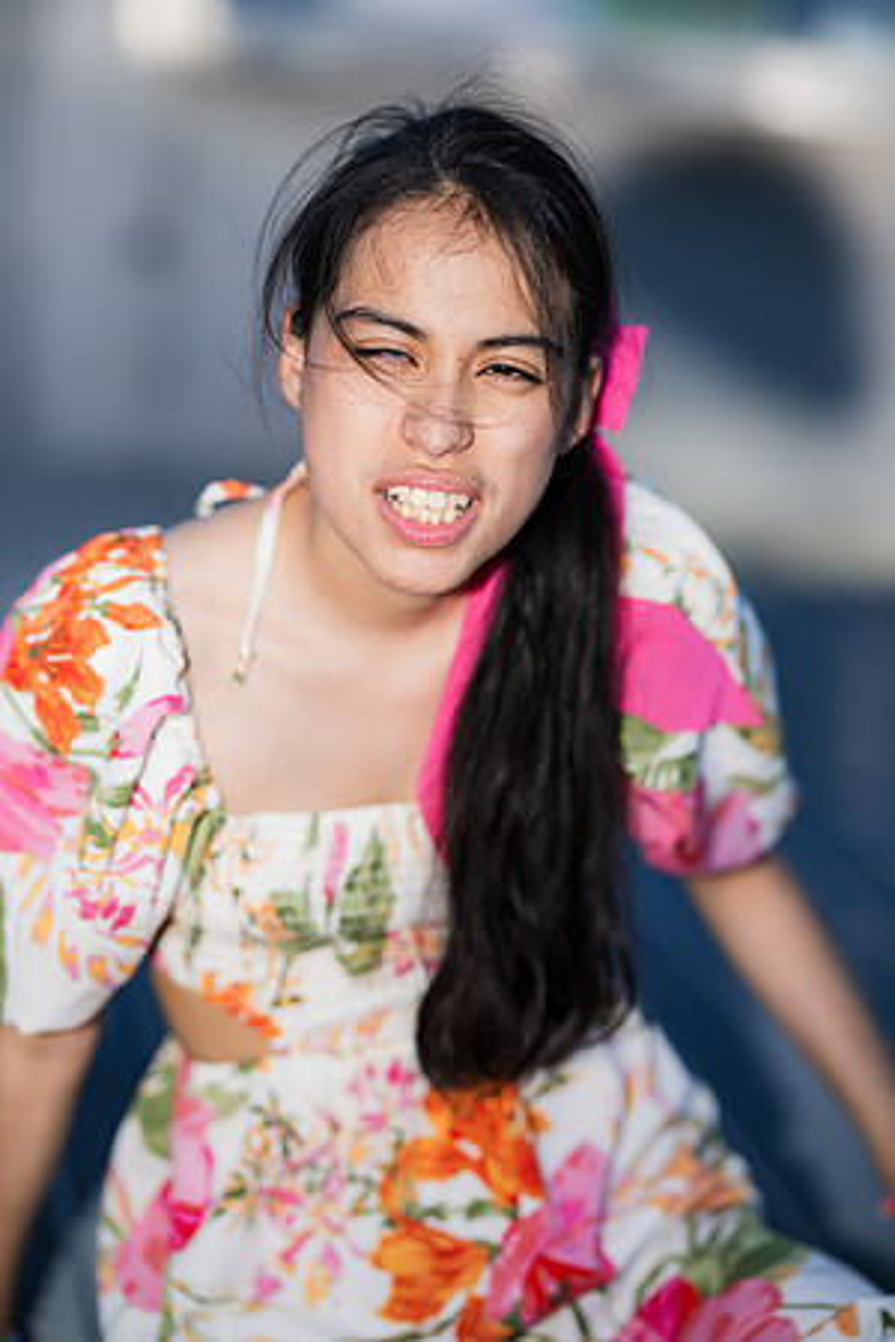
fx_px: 3170
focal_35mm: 85
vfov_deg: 23.9
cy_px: 671
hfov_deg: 16.1
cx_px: 448
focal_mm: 85
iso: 100
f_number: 1.8
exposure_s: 1/1250
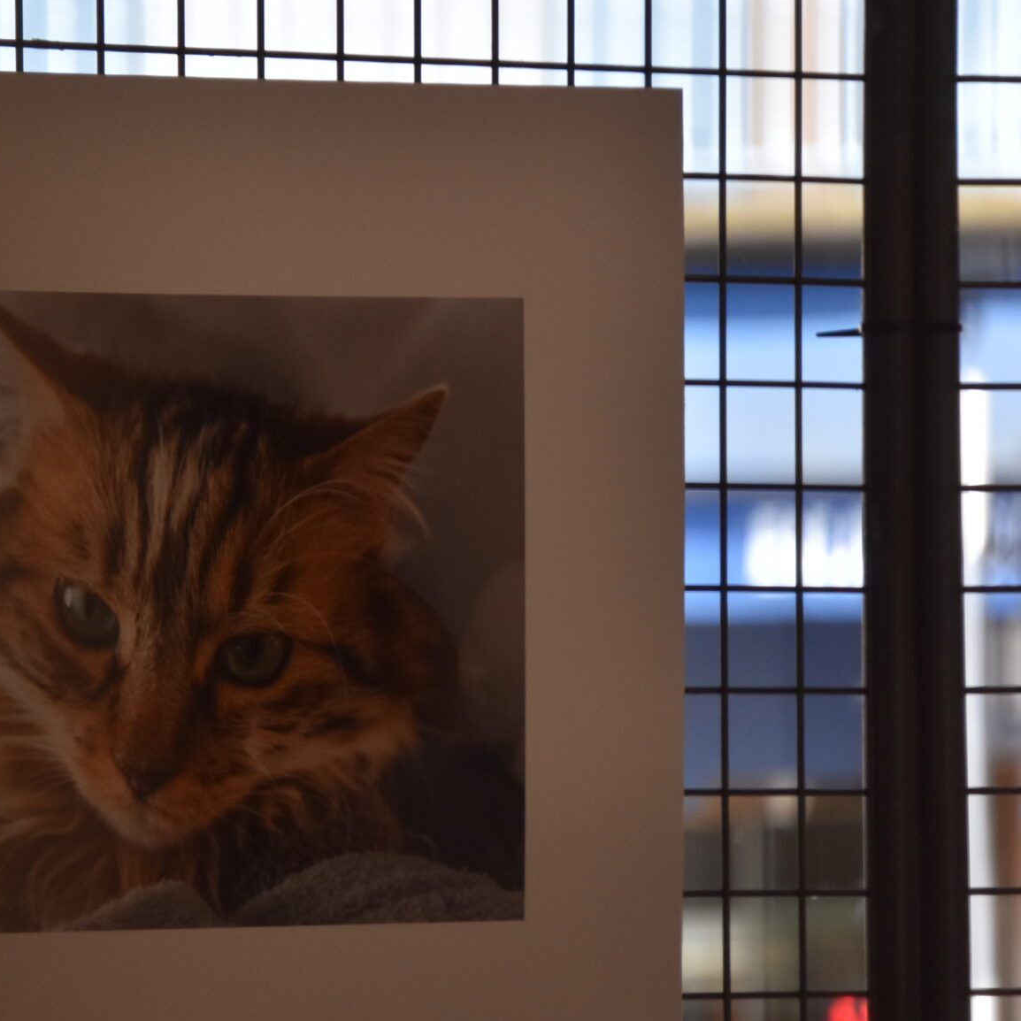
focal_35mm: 410
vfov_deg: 4.3
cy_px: 762
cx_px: 276
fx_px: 13680
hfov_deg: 4.3
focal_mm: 145
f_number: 5.6
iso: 800
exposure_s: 1/800
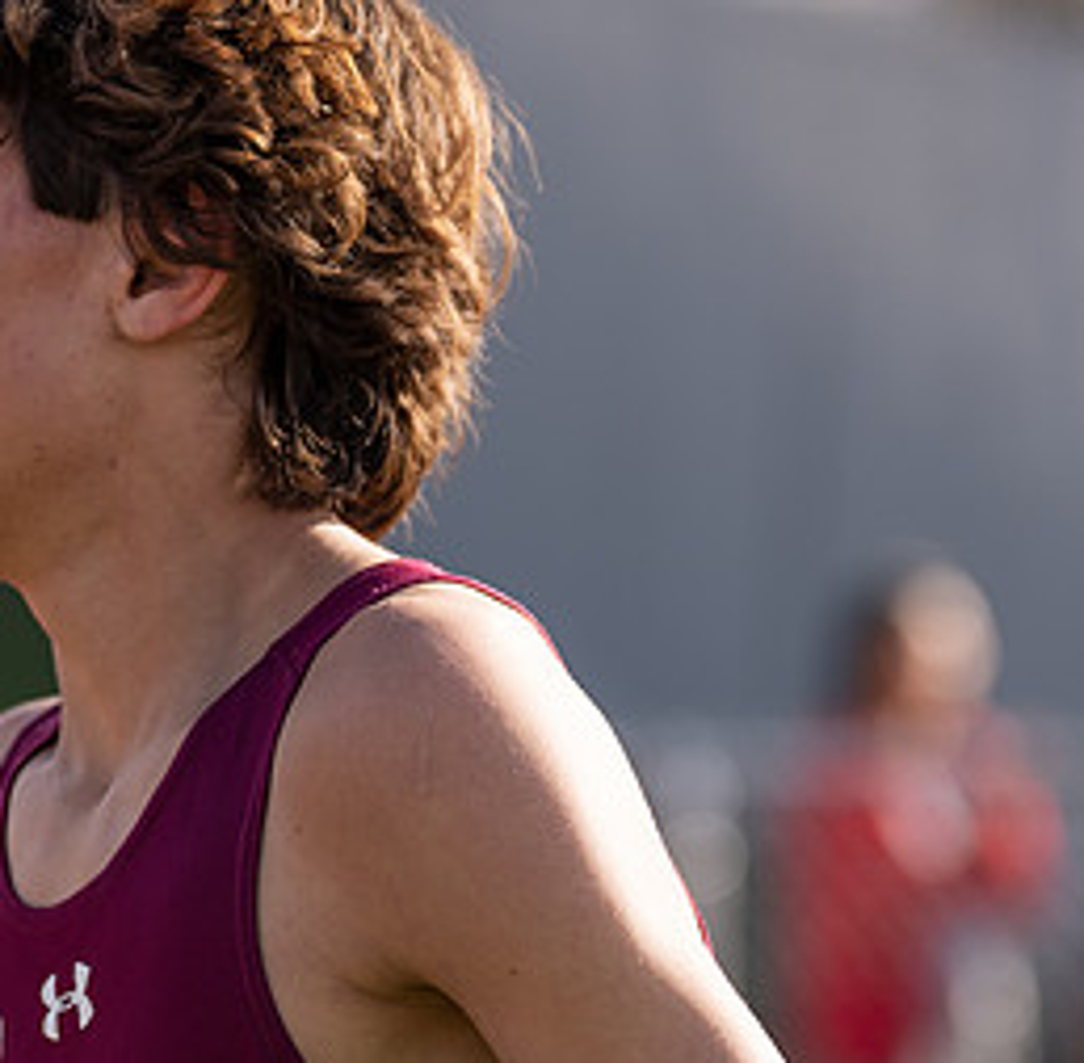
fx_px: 8737
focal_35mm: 249
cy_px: 777
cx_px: 317
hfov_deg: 7.1
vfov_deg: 7.0
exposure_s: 1/1600
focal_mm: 111
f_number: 2.8
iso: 125
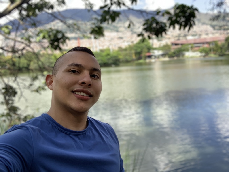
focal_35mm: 32
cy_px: 86
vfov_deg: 44.2
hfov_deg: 56.8
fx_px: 212
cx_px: 114
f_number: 2.2
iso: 16
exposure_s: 1/189
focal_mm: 2.87
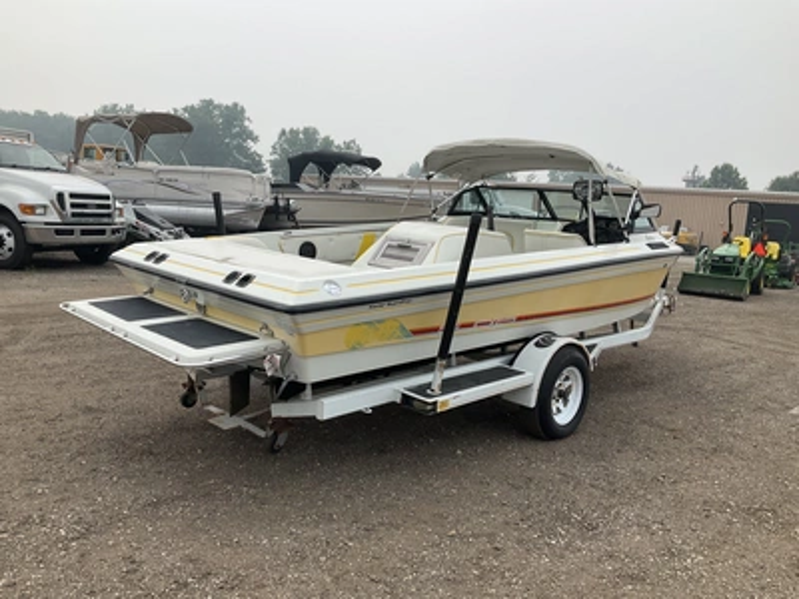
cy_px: 300
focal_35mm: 29
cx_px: 400
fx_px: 669
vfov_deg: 48.2
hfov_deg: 61.7
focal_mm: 3
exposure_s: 1/1675
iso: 25
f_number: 1.8
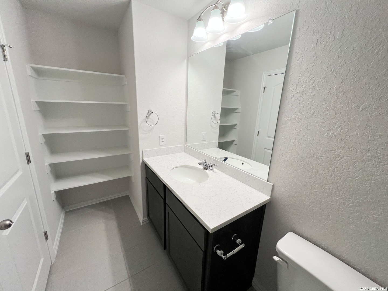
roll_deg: -2.3
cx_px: 194
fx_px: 146
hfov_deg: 106.2
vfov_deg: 89.9
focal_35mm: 13
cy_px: 146
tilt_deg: -15.2
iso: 100
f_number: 1.8
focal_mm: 1.57
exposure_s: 1/120
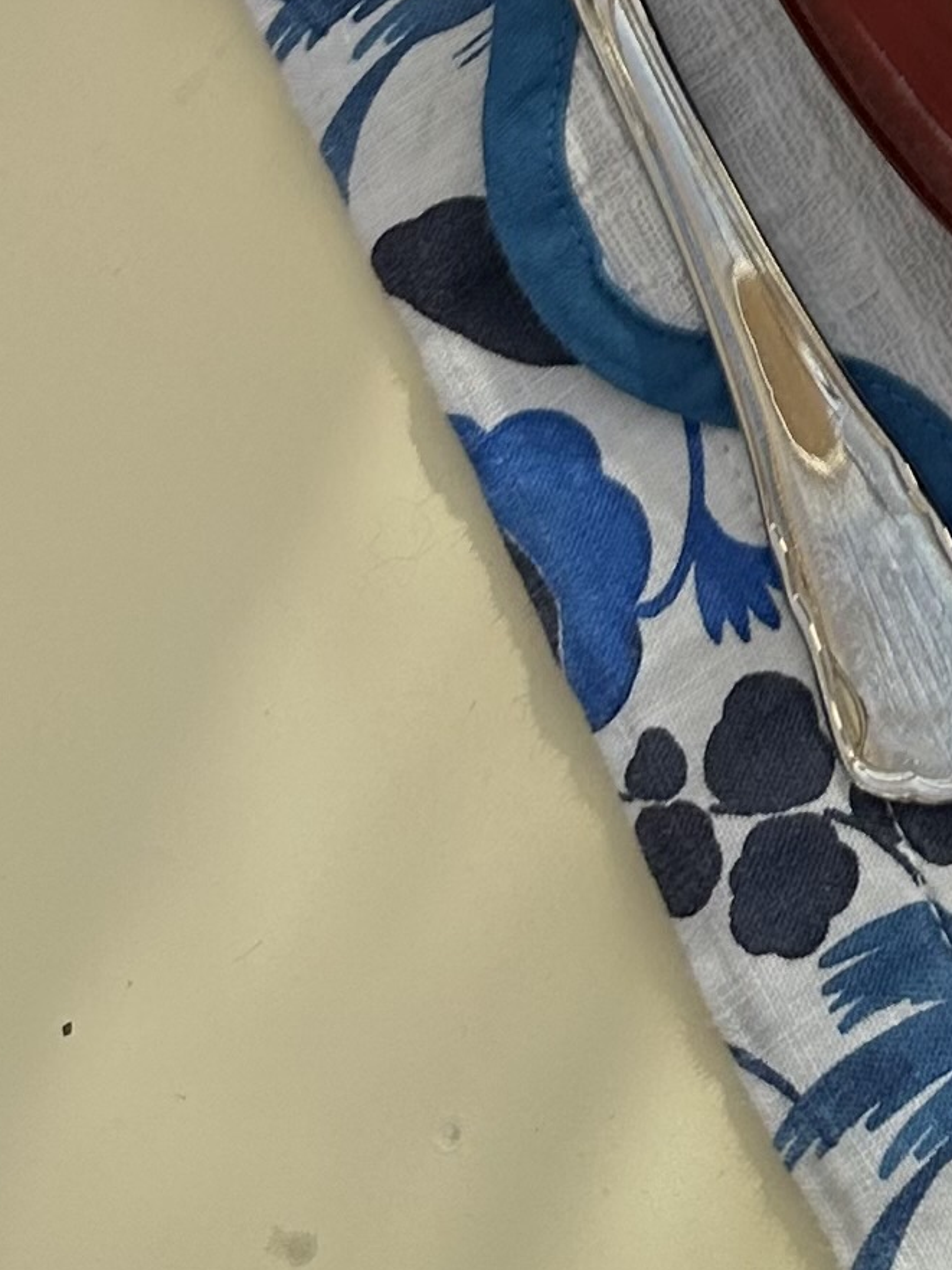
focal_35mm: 106
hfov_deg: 12.7
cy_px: -1240
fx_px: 3889
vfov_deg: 15.2
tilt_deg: -64.9
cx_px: 1713
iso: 80
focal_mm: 6.86
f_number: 1.78
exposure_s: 1/894
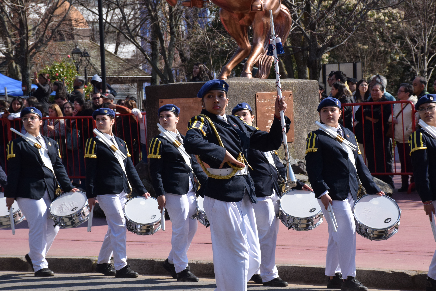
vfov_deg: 11.4
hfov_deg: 17.1
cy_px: 146
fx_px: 1454
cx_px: 218
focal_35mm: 120
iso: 1000
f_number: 10
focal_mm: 80
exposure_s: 1/1600
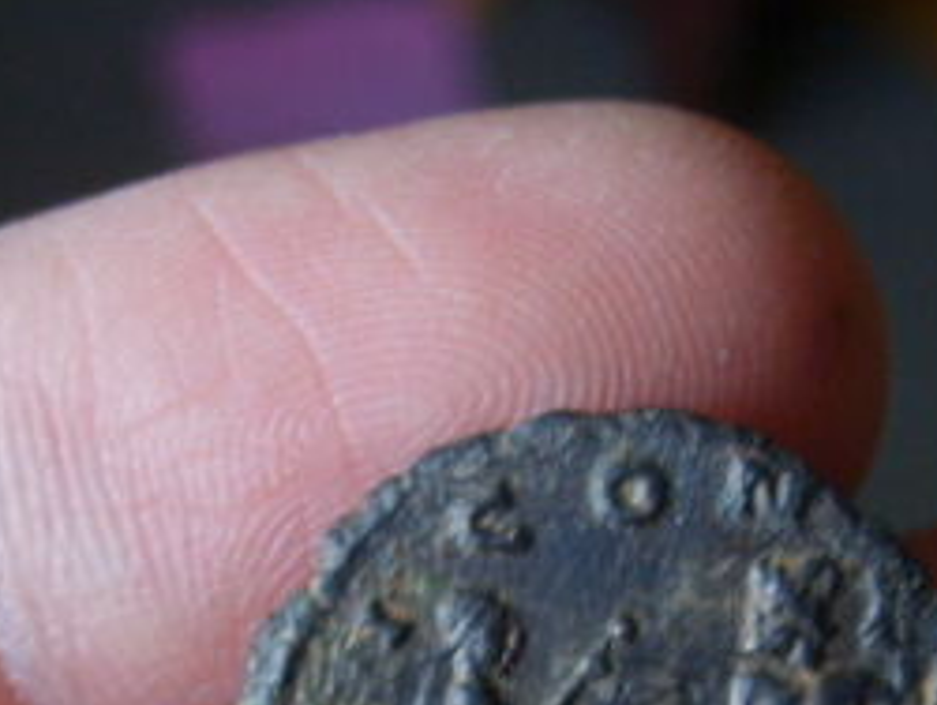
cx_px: 618
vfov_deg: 17.0
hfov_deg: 23.2
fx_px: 2276
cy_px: 802
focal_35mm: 84
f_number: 2.8
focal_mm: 5.8
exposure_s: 1/8
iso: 139
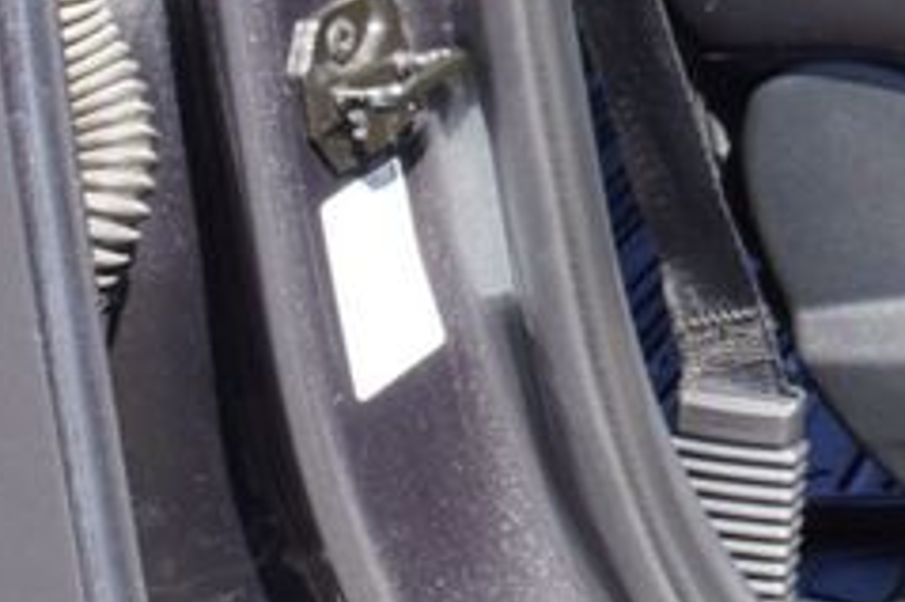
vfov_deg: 12.4
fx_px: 2587
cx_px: 1700
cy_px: -390
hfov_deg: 16.2
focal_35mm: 103
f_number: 5
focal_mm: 16
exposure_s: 1/100
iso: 100
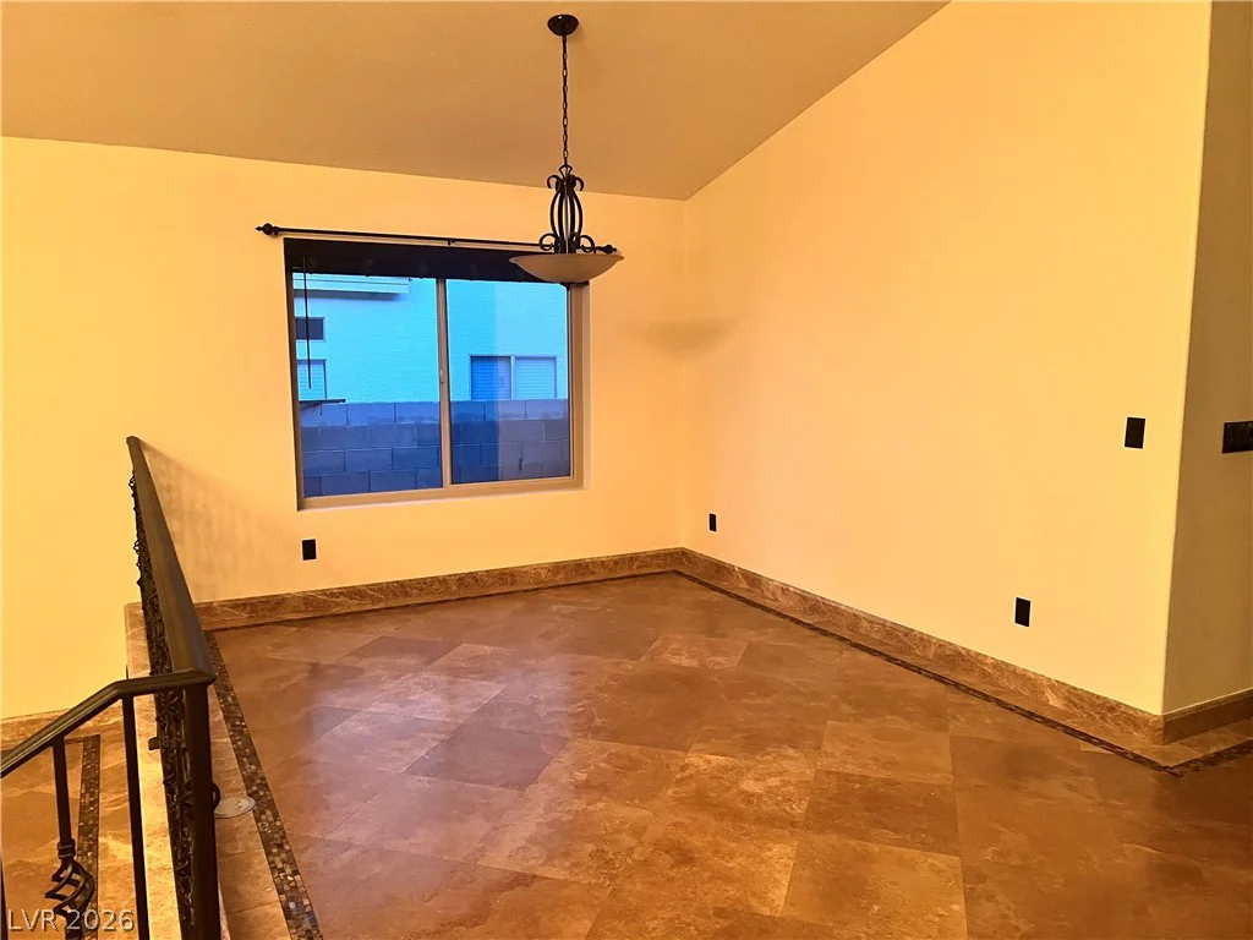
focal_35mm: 26
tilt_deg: -7.3
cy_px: 470
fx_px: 941
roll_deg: -0.7
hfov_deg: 67.3
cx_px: 626
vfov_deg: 53.1
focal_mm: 5.7
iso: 400
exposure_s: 1/40
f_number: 1.5
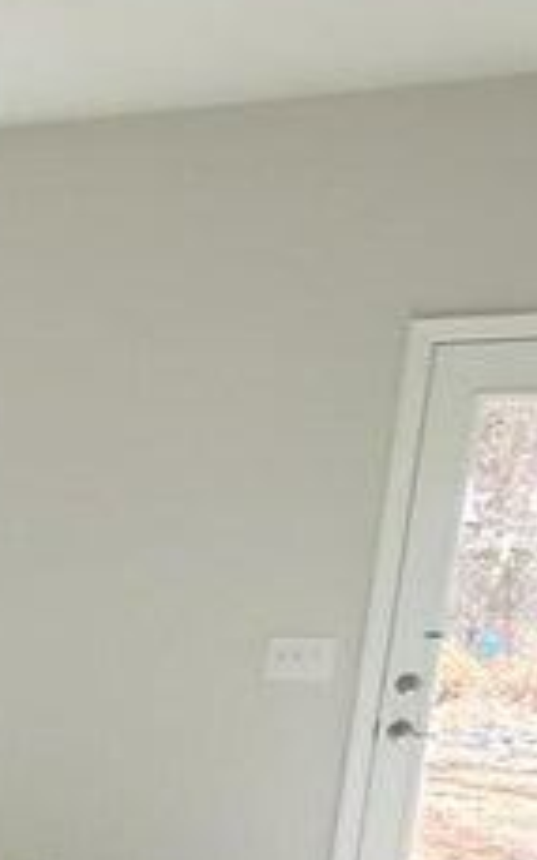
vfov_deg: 26.5
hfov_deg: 13.3
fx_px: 1664
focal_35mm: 71
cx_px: -777
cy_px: 969
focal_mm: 1.6
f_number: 2.2
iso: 50
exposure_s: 1/120
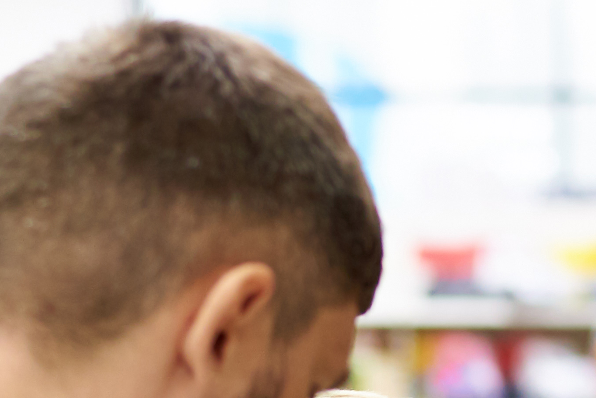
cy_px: 694
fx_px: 3611
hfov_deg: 9.4
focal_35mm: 218
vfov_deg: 6.2
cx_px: 475
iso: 400
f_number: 2.2
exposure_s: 1/100
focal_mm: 50
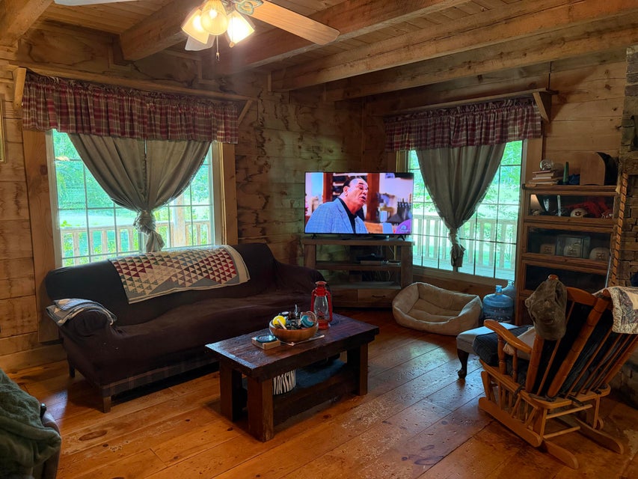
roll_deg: +0.1
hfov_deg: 71.6
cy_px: 240
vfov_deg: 56.8
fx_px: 442
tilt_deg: -8.1
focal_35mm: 24
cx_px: 319
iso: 500
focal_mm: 6.76
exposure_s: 1/60
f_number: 1.78
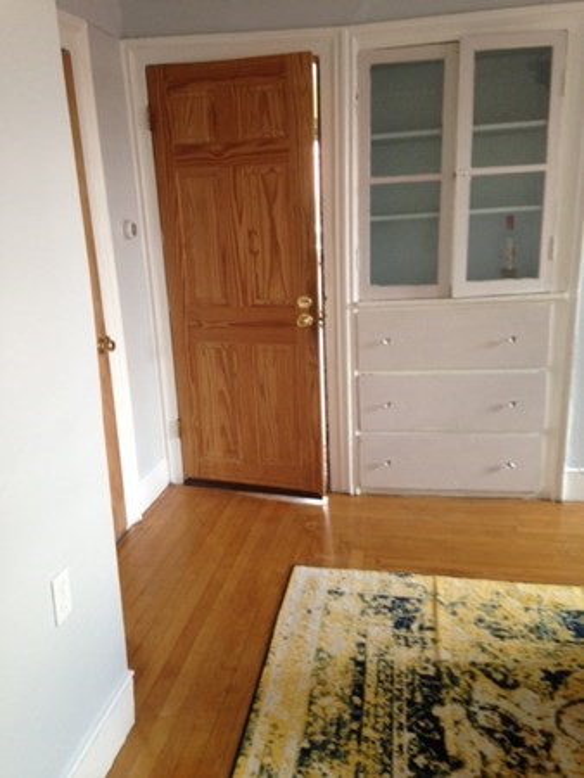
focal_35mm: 33
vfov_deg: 55.3
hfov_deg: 43.0
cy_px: 389
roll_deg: +3.4
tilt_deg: -14.1
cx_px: 292
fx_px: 742
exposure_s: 1/20
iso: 160
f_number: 2.4
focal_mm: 4.12
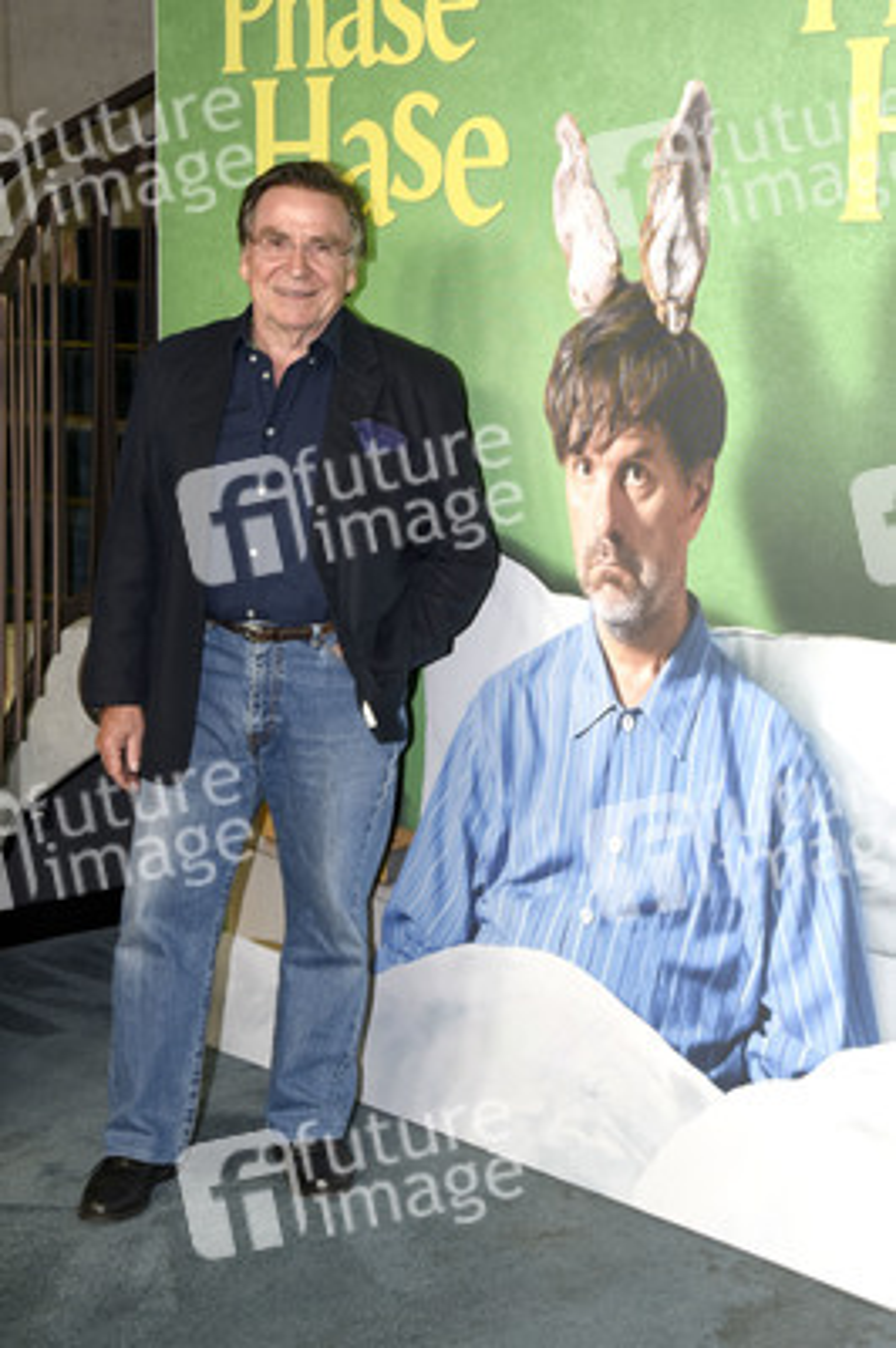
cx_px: 448
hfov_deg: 23.3
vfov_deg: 34.5
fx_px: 2169
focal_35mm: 58
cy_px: 674
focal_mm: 58
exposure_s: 1/125
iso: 500
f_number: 6.3
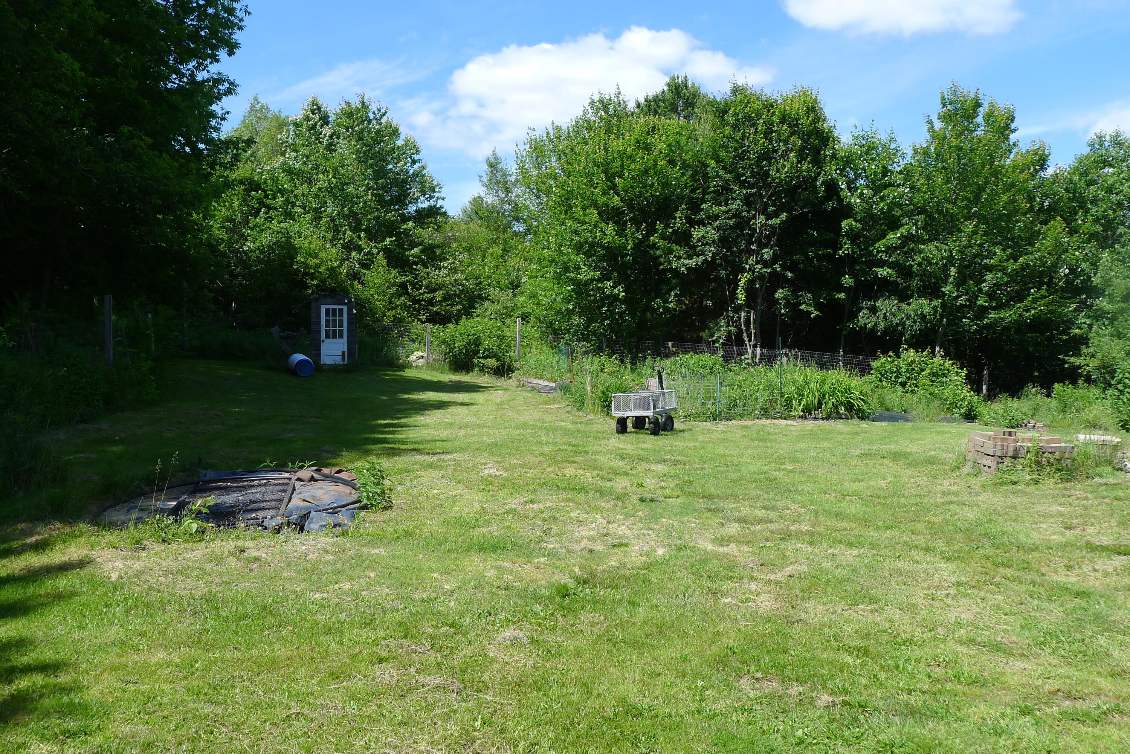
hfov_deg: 61.9
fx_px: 942
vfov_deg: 43.6
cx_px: 565
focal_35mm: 30
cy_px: 377
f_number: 3.5
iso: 80
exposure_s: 1/500
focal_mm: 6.4
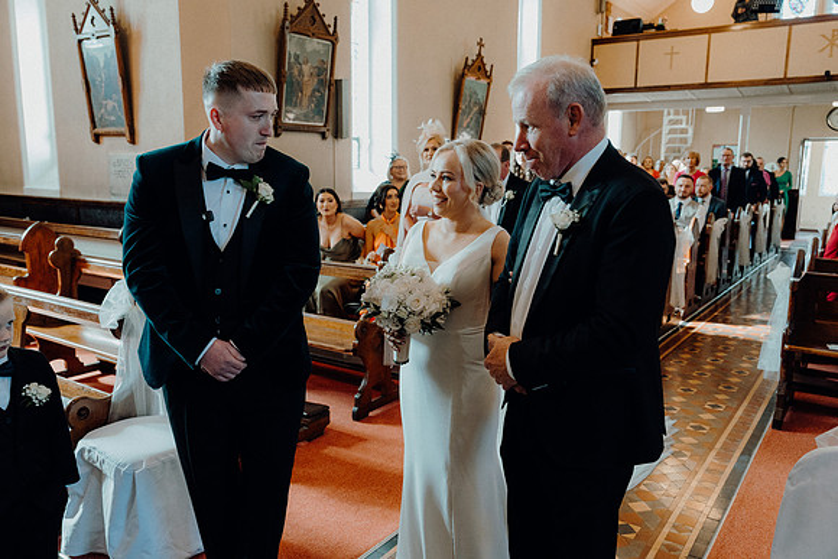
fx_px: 652
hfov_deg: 65.4
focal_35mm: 28
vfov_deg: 46.4
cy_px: 280
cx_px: 419
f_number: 3.5
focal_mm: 28
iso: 2500
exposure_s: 1/200
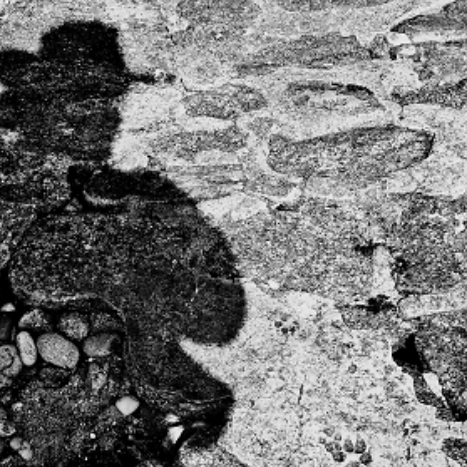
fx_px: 1084
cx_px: 151
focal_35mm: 71
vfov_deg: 24.0
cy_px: 363
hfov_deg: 24.2
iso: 100
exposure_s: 1/250
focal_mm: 26
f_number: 6.3
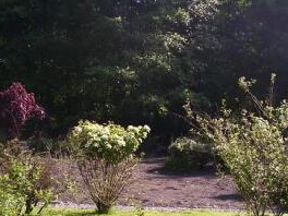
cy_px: 165
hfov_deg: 26.0
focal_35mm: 75
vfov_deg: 19.5
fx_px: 624
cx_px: 151
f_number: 2.7
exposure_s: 1/500
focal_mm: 5.6
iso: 80
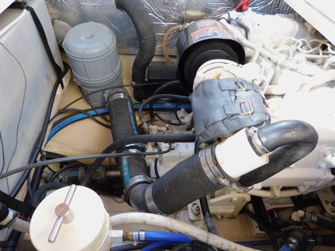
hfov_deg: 71.6
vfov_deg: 56.8
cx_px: 168
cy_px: 126
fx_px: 232
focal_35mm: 24
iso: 125
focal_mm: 4.1
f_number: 3
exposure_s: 1/30
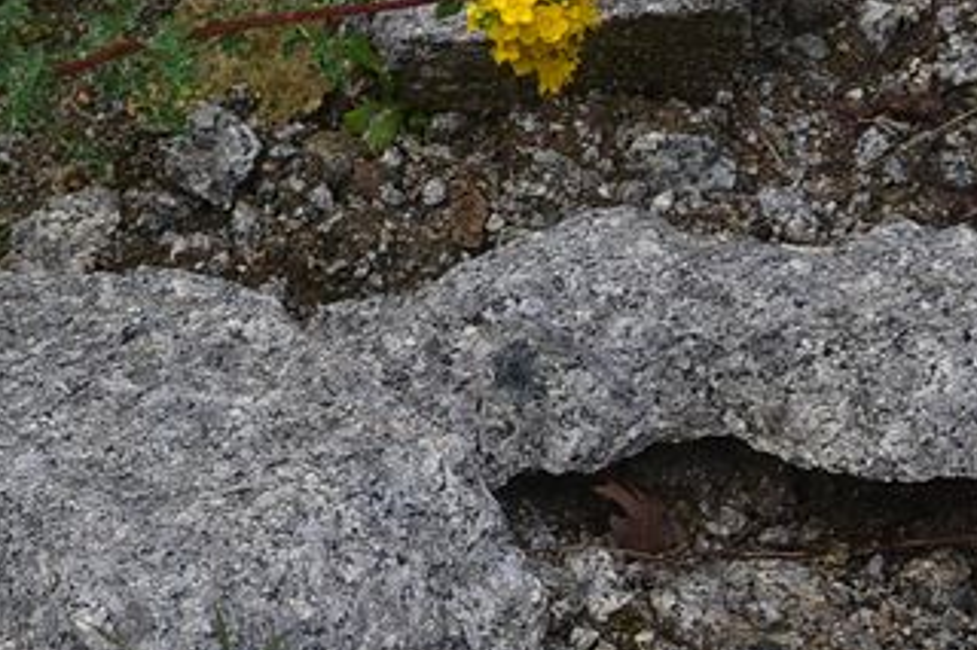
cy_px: -569
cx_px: -479
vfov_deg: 9.9
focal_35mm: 130
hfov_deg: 14.7
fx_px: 3526
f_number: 9
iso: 160
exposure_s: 1/125
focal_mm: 32
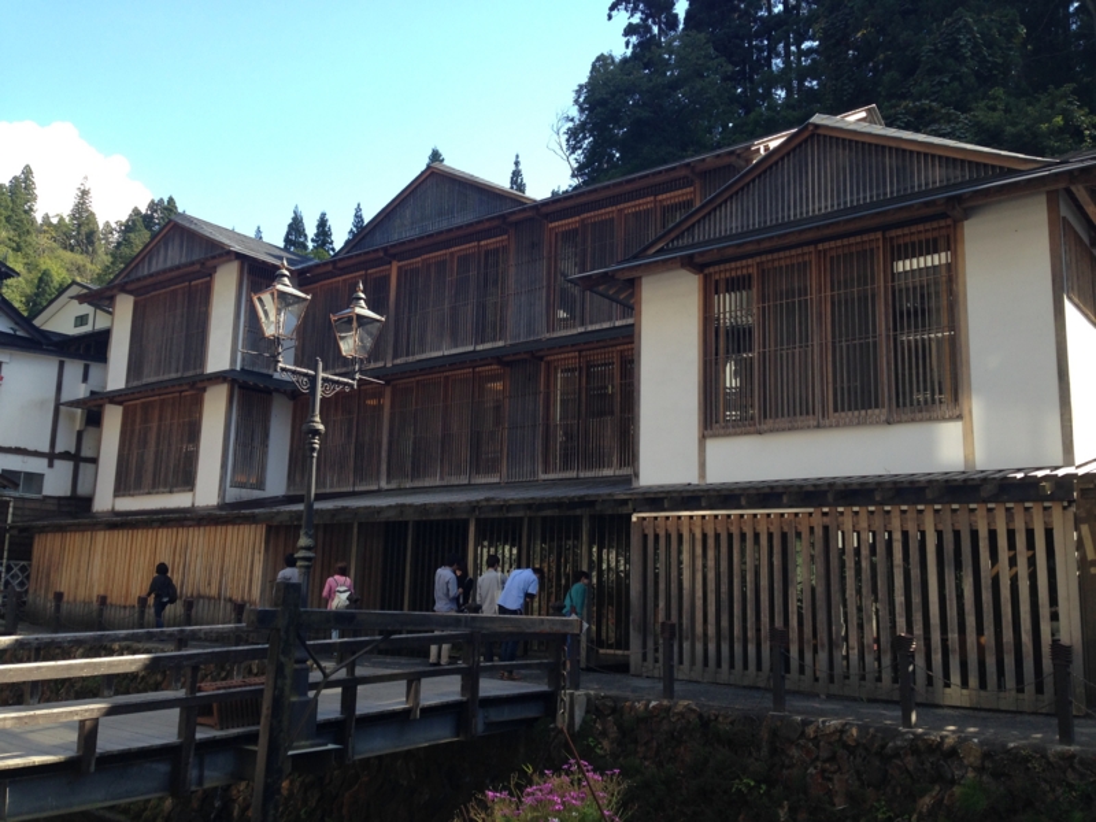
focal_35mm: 33
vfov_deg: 42.9
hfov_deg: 55.4
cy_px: 411
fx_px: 1045
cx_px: 548
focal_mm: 4.12
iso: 50
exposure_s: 1/371
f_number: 2.4
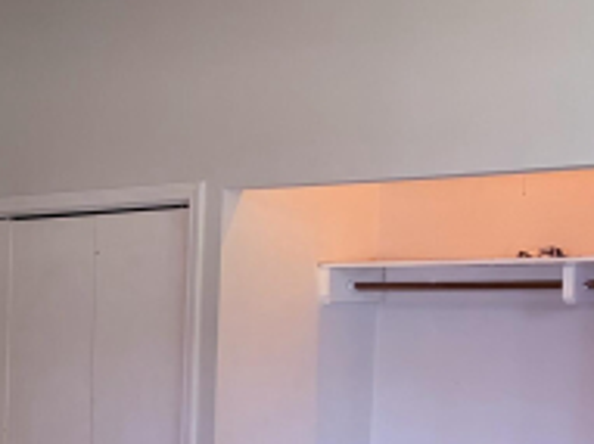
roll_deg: -0.2
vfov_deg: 15.9
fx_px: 1561
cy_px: 447
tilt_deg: -4.0
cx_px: -176
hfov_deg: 19.8
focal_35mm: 91
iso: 160
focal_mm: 5.96
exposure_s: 1/120
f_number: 1.6
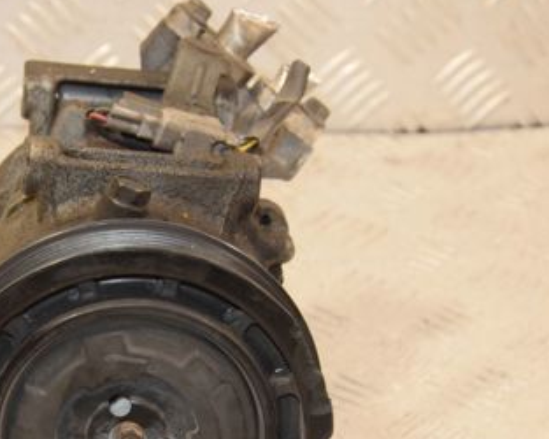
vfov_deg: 10.7
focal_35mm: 144
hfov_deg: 13.3
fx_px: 2338
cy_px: 353
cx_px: 135
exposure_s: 1/160
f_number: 5.6
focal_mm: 50
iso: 1600
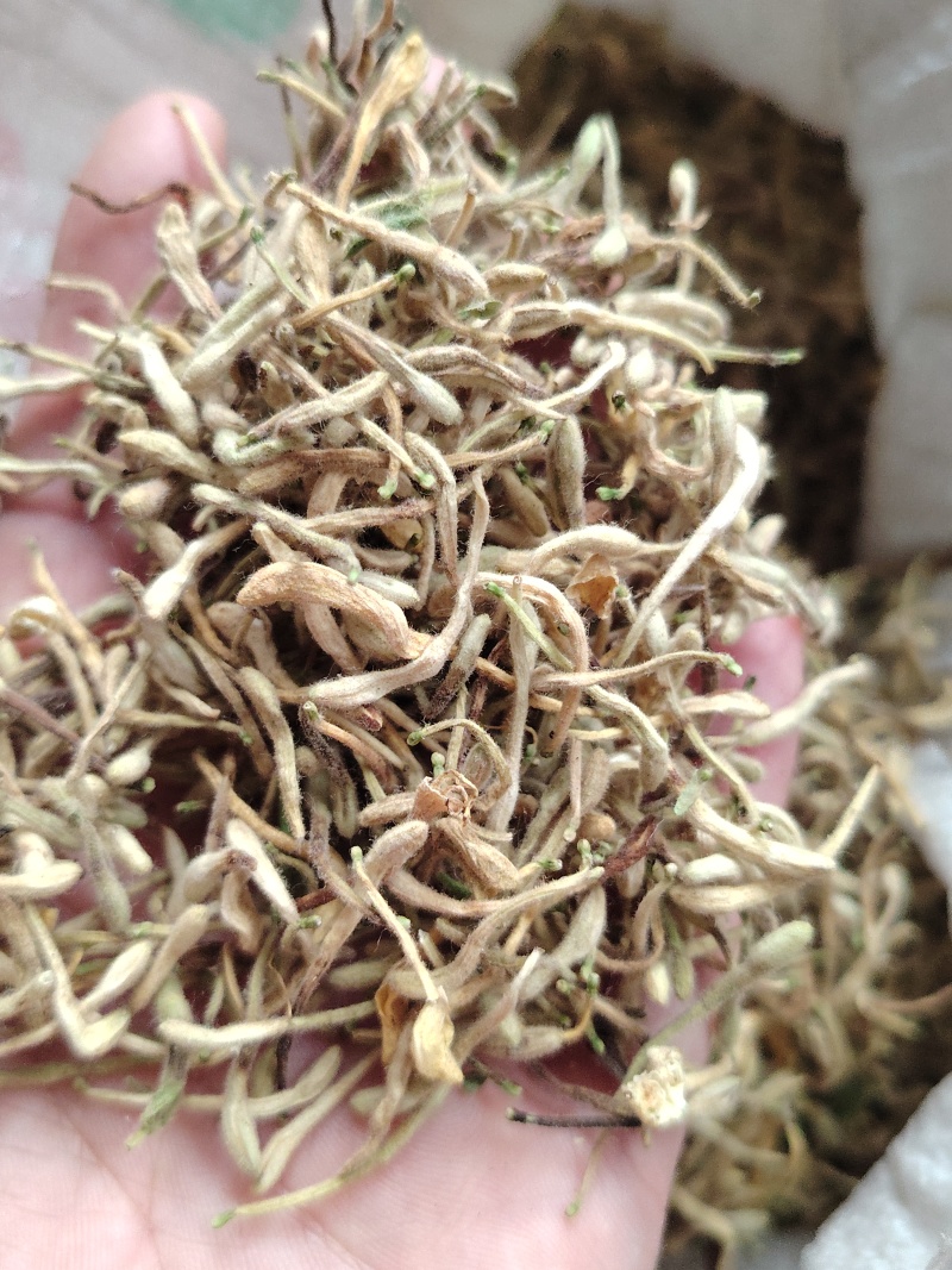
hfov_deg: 41.8
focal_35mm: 34
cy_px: 635
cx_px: 476
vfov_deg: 54.0
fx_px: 1247
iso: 7616
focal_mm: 5.25
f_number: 1.75
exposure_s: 1/333
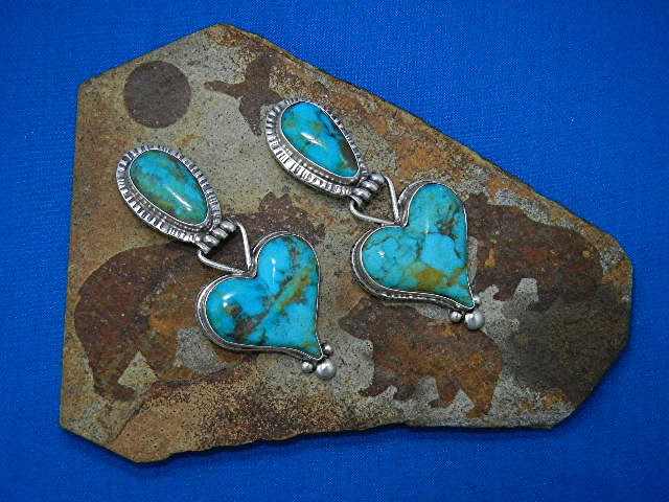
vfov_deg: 36.8
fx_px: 754
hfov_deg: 47.9
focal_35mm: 39
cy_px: 251
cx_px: 334
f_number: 7.4
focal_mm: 7.1
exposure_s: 1/30
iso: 800
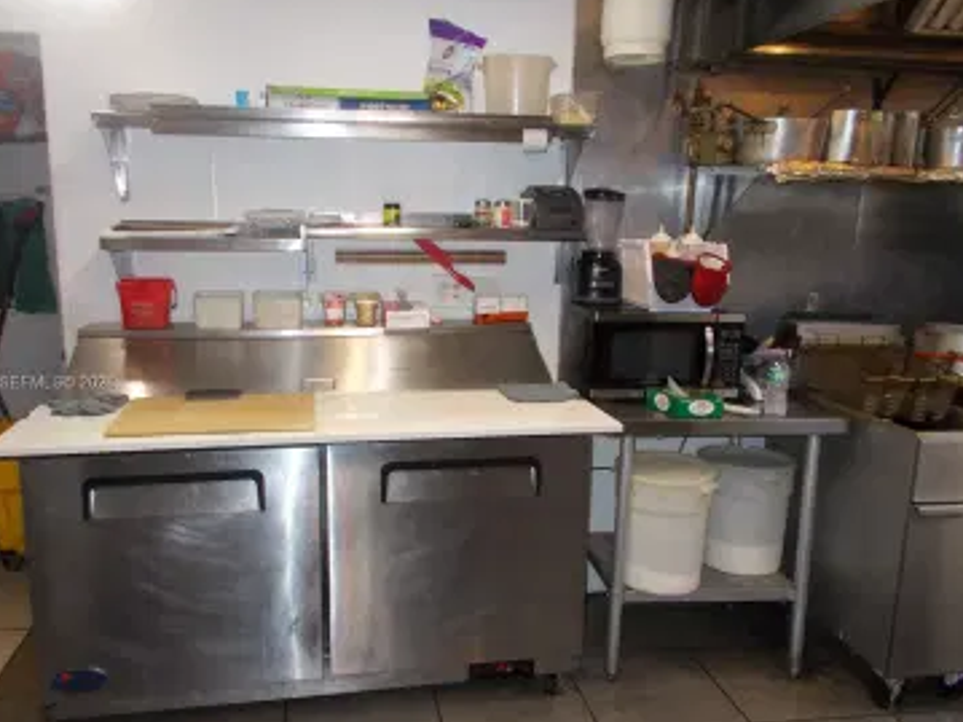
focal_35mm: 29
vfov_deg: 48.2
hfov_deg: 61.6
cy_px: 384
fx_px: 806
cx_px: 443
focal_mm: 4.6
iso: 200
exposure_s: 1/25
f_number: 3.2
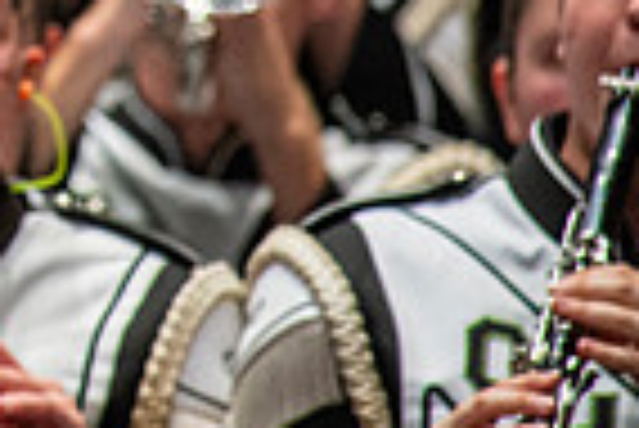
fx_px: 43531
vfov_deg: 0.6
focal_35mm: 2450
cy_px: -401
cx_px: -576
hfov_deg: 0.8
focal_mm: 600
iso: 5000
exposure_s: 1/400
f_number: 5.6
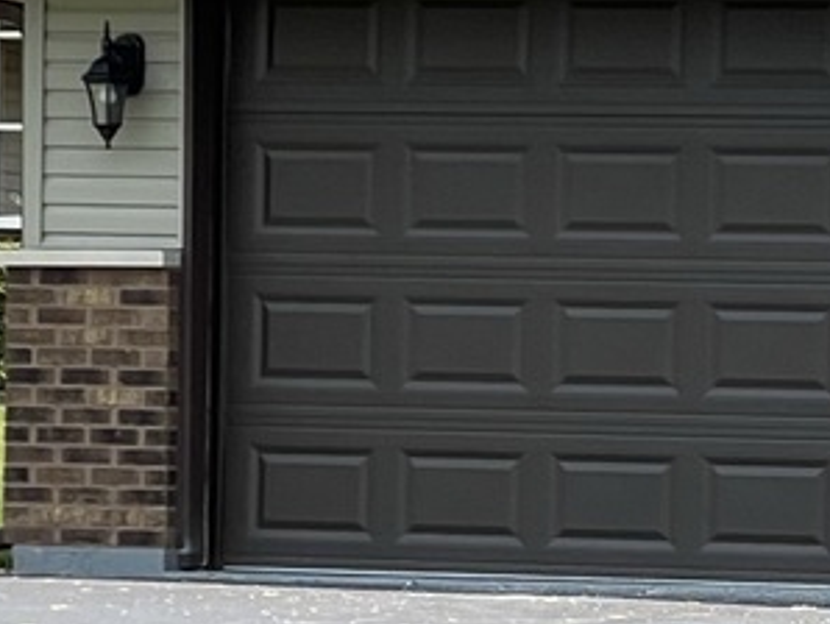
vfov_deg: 5.9
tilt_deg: -0.2
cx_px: 1696
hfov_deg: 7.5
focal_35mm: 251
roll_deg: -0.6
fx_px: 6023
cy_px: 446
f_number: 2
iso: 25
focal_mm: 6
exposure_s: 1/666
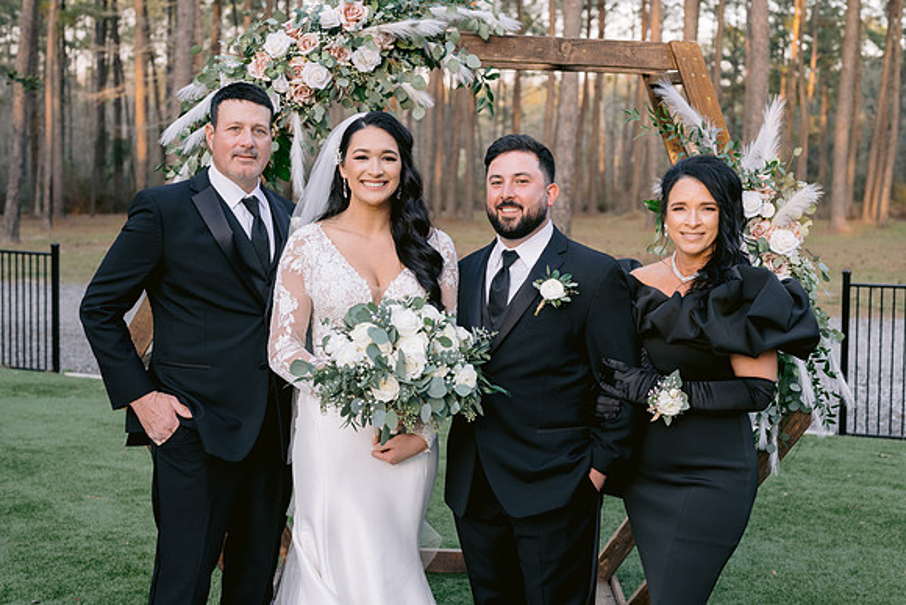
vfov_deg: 26.1
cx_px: 453
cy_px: 292
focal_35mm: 52
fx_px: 1304
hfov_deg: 38.3
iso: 500
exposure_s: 1/160
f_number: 4
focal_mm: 50
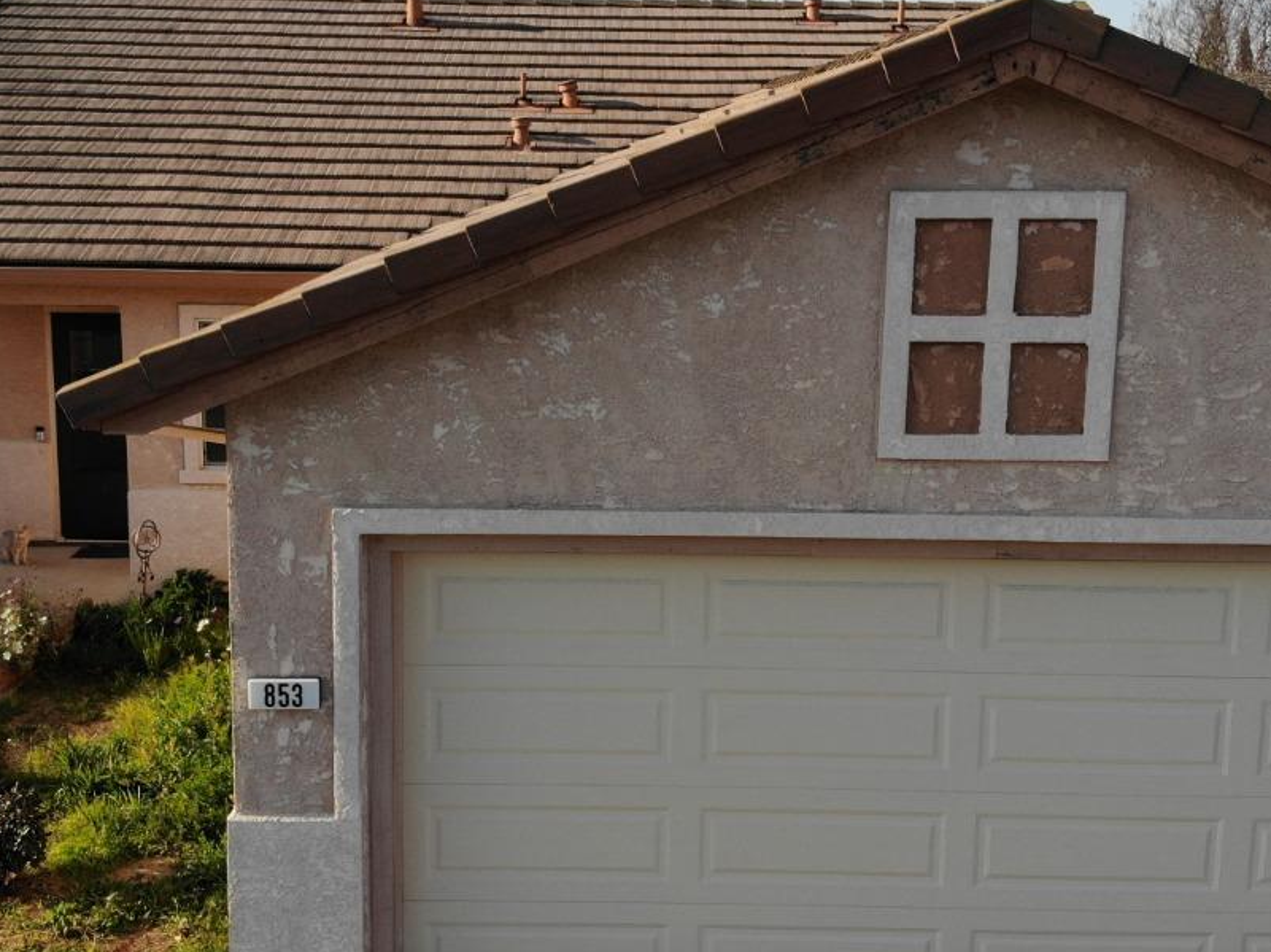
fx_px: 1651
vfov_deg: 32.1
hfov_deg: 42.1
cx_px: 618
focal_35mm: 45
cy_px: 474
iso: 100
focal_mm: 4.5
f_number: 2.8
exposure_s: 1/701
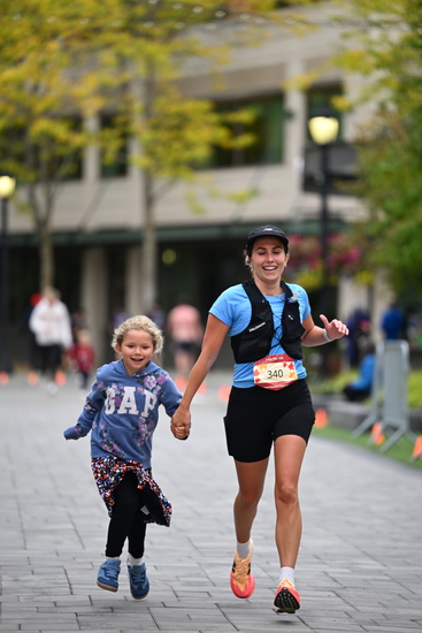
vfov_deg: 10.3
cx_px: 211
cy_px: 316
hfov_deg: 6.9
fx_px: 3514
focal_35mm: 200
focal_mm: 200
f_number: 2.8
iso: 640
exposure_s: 1/2000
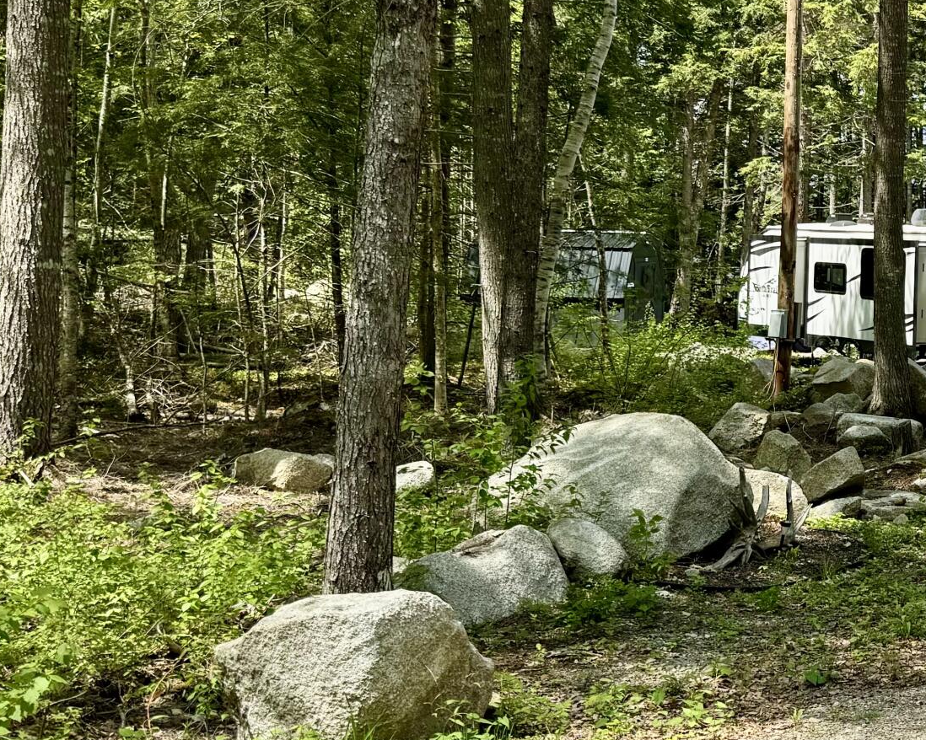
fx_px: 1754
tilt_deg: +0.0
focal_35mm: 64
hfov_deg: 25.5
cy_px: 197
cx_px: 1199
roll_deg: -1.5
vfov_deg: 23.6
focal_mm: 6.76
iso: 80
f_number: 1.78
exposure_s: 1/1818
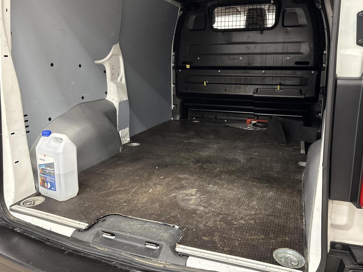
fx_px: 294
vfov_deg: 49.6
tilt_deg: -11.5
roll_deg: -0.6
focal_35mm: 28
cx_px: 187
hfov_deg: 63.4
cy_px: 114
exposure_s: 1/50
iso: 400
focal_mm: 6.76
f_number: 1.78
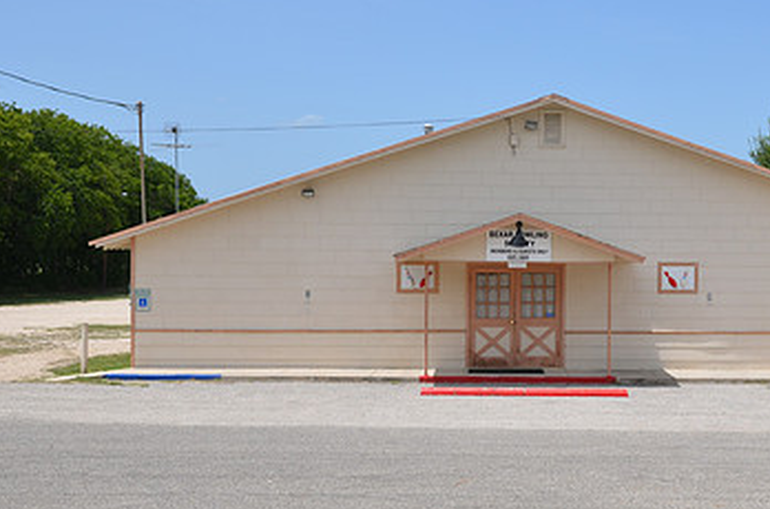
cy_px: 257
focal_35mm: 60
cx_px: 571
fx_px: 1280
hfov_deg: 32.9
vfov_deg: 22.5
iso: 100
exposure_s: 1/320
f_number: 8
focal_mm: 24
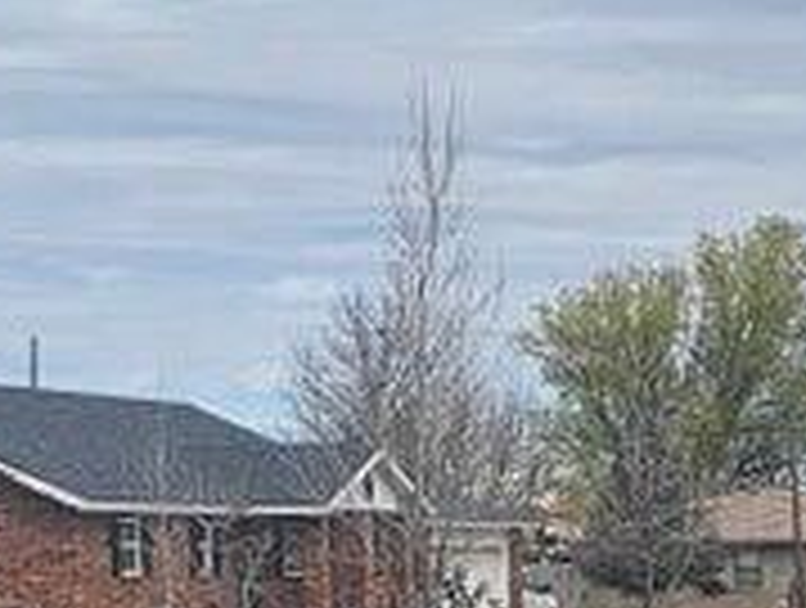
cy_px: 1000
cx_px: 849
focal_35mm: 175
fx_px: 4083
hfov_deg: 11.1
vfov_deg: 8.3
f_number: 1.7
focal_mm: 6.3
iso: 12
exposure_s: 1/1336
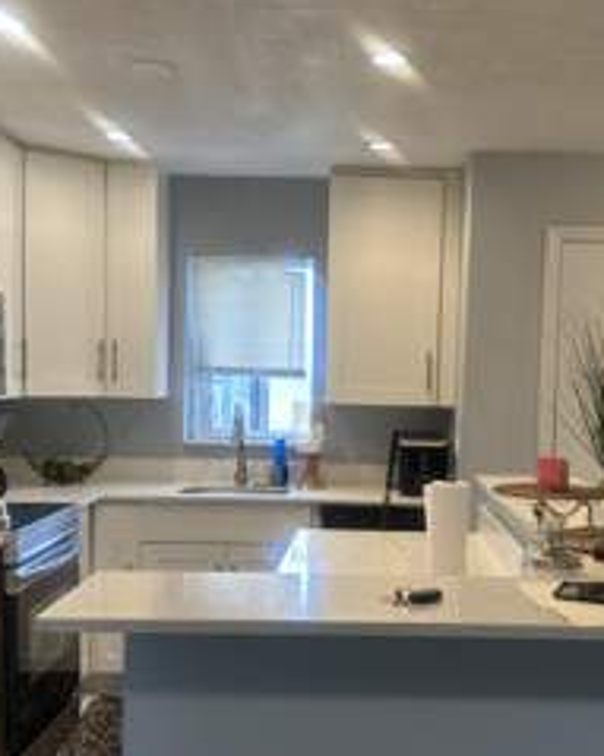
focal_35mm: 47
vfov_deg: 39.4
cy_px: 451
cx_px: 386
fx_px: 1051
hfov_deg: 31.9
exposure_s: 1/120
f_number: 1.78
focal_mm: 6.86
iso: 160
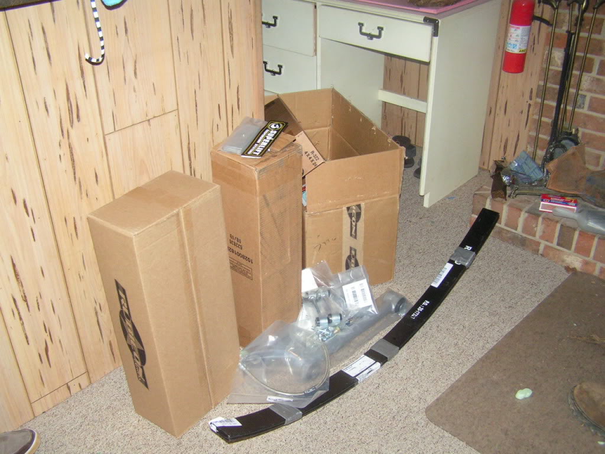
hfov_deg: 49.0
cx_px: 302
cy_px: 227
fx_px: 664
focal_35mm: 38
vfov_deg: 37.7
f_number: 2.8
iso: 200
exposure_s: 1/40
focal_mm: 6.3
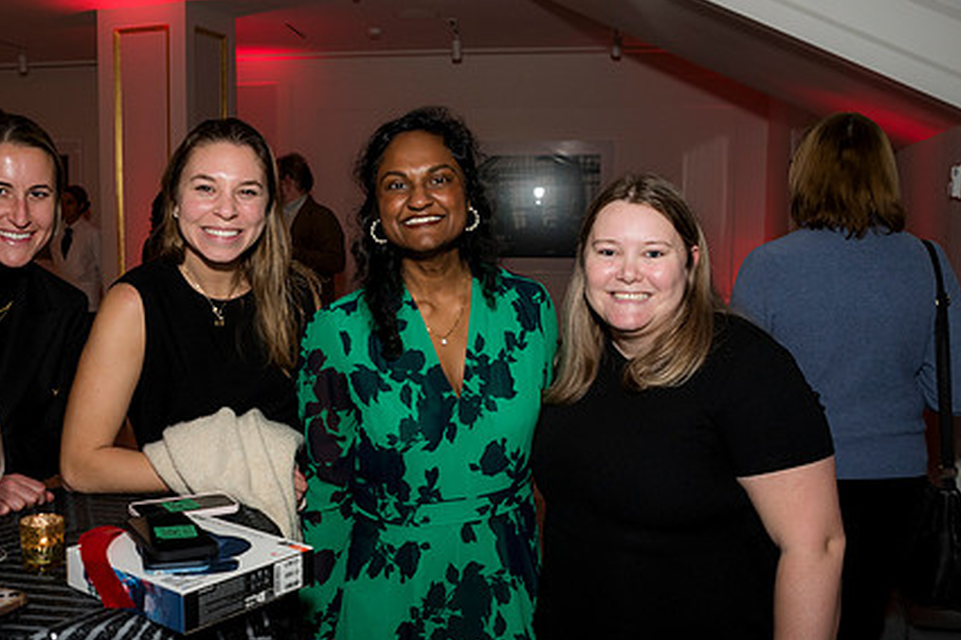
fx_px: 1094
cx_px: 375
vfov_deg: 32.6
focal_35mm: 41
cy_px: 311
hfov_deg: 47.1
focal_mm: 29
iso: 800
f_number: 5
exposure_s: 1/125
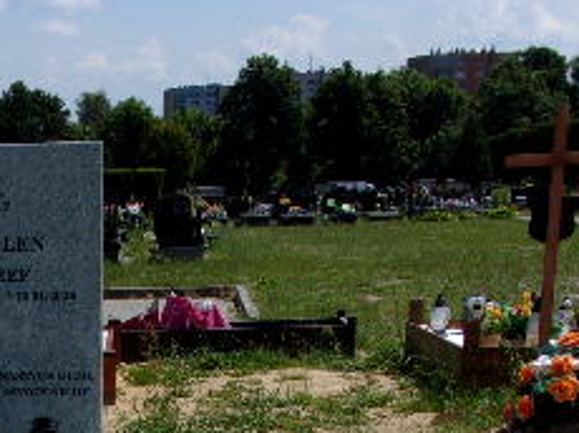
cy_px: 599
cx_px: -45
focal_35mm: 78
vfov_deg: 17.4
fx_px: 1303
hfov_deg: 23.6
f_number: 10.8
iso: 80
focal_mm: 5.1
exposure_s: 1/160
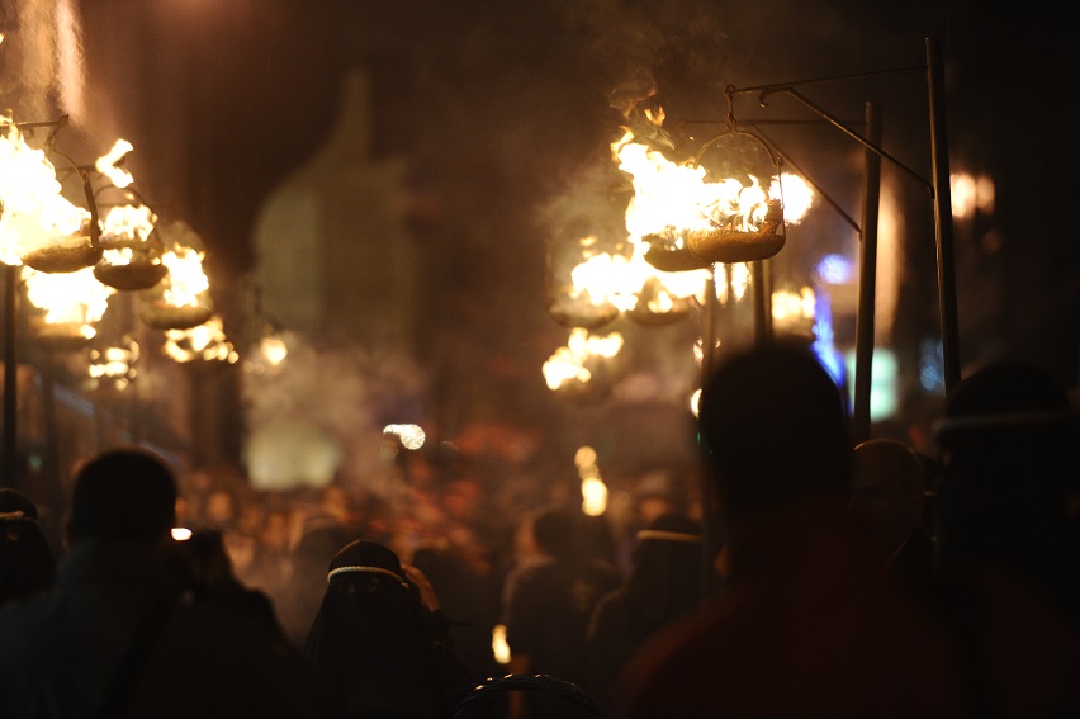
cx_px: 540
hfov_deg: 10.3
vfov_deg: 6.9
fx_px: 5996
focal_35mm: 200
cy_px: 360
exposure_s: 1/80
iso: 1600
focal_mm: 200
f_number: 2.8
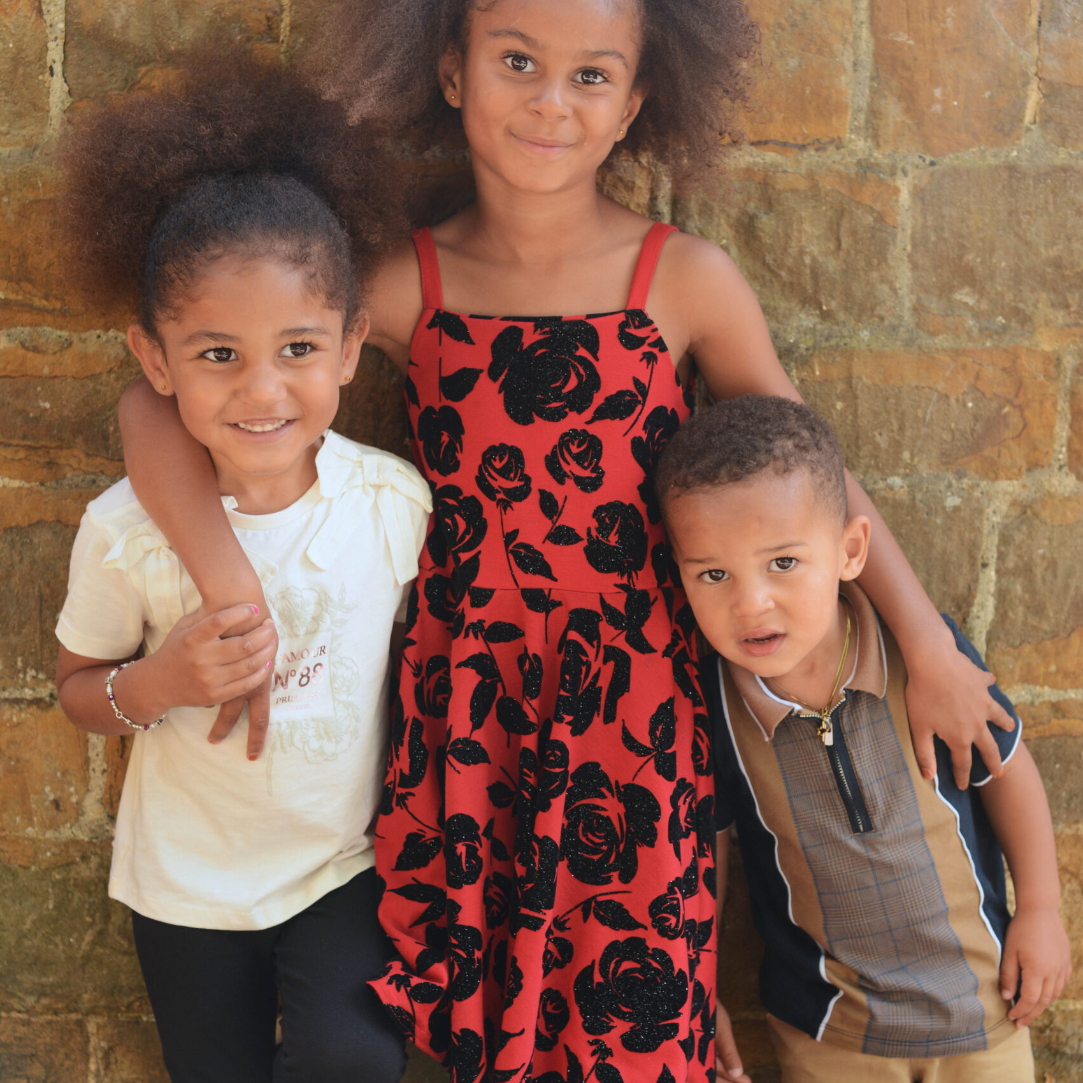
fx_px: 2265
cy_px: 605
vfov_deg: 26.9
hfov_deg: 26.9
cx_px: 544
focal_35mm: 64
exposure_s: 1/250
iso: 400
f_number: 4
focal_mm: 50
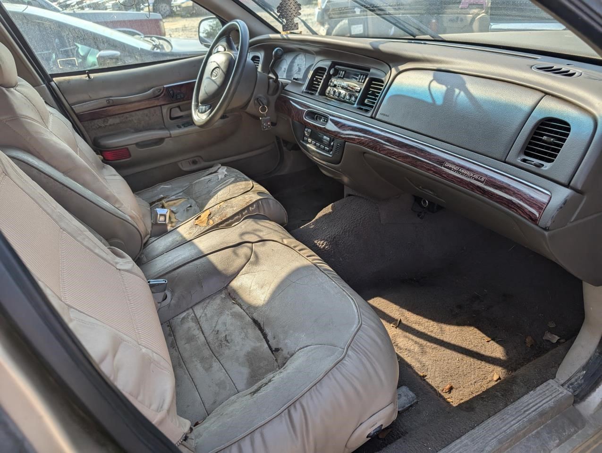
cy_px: 226
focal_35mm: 24
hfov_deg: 71.5
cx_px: 301
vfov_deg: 56.9
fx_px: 418
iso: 19
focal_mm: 6.9
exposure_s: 1/400
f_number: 1.68
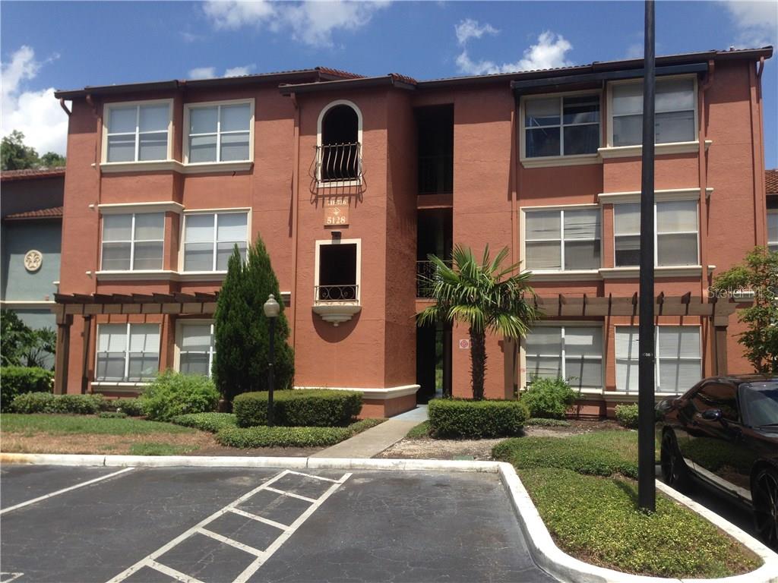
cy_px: 292
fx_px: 742
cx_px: 389
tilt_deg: +6.1
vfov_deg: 42.9
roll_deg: -1.7
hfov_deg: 55.4
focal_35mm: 33
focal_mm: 4.12
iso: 50
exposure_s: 1/1506
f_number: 2.4
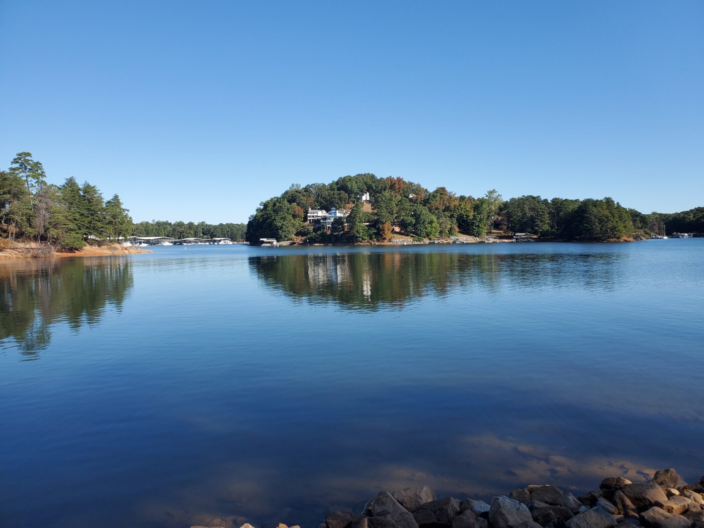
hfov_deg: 67.3
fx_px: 529
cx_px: 352
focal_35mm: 26
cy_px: 264
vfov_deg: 53.1
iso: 50
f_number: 2.4
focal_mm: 4.3
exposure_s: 1/1127
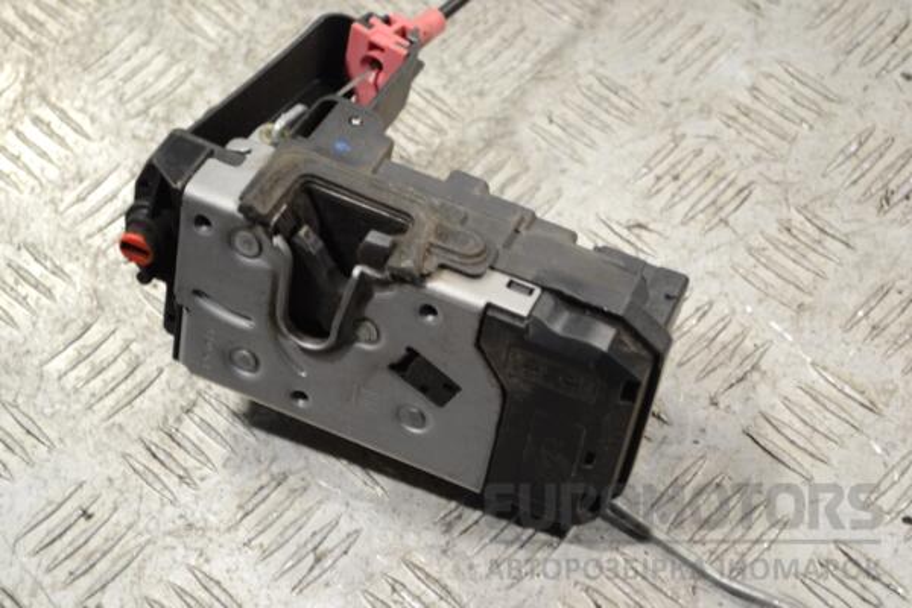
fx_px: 2090
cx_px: 456
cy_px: 304
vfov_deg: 16.6
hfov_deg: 24.6
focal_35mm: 82
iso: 320
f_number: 5.6
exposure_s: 1/30
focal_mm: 55
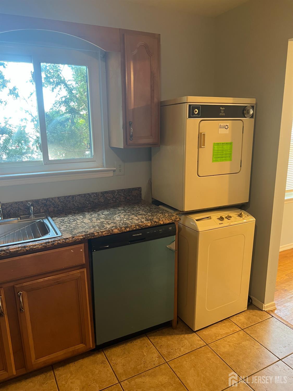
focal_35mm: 26
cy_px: 196
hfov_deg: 53.1
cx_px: 146
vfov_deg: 67.3
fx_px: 293
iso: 250
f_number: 1.5
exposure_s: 1/60
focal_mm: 5.7
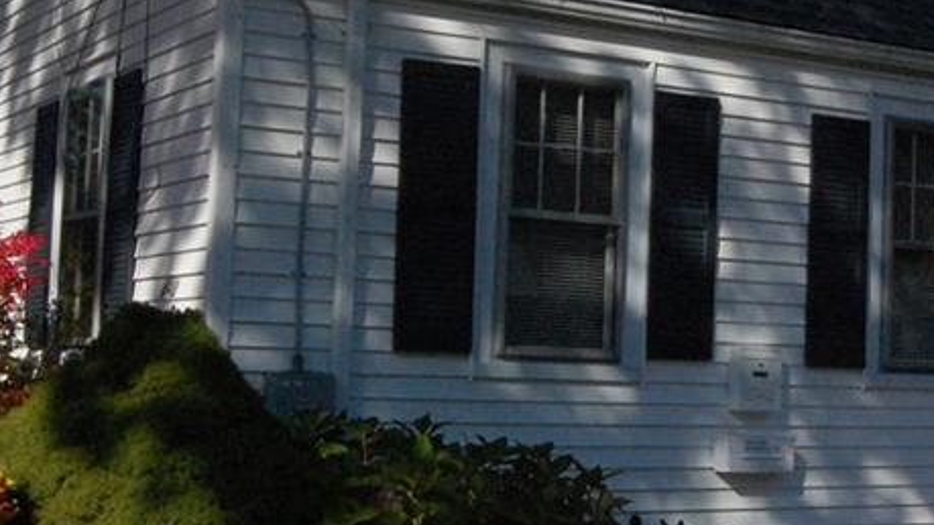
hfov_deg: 29.9
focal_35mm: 70
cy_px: 193
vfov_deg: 17.2
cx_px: 635
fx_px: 1733
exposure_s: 1/800
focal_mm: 20
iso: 1600
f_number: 22
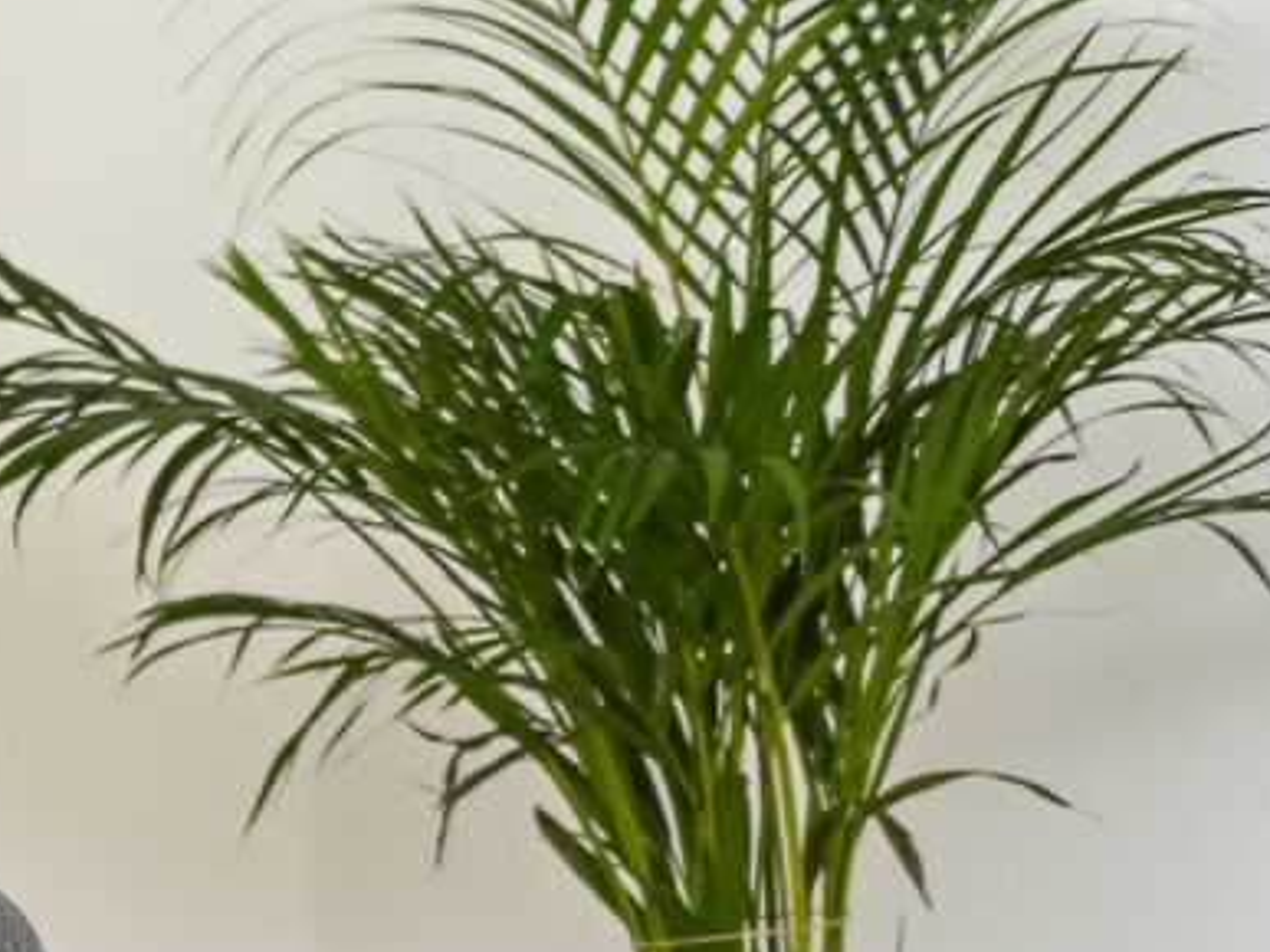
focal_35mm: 194
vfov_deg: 7.6
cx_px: -2323
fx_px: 7115
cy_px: 863
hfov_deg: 8.7
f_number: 2.8
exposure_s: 1/60
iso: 64
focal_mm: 31
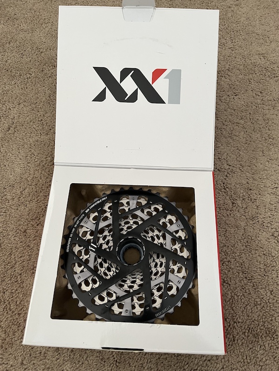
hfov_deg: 53.1
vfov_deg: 67.3
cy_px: 186
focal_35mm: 26
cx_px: 140
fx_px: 279
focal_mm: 5.1
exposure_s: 1/60
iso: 125
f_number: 1.6
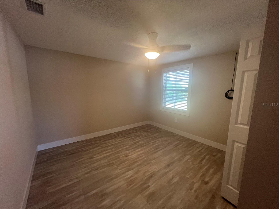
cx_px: 140
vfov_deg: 89.9
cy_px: 104
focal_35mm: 13
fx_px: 105
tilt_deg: -5.2
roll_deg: +0.3
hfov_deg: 106.2
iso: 200
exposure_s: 1/60
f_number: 1.8
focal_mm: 1.57
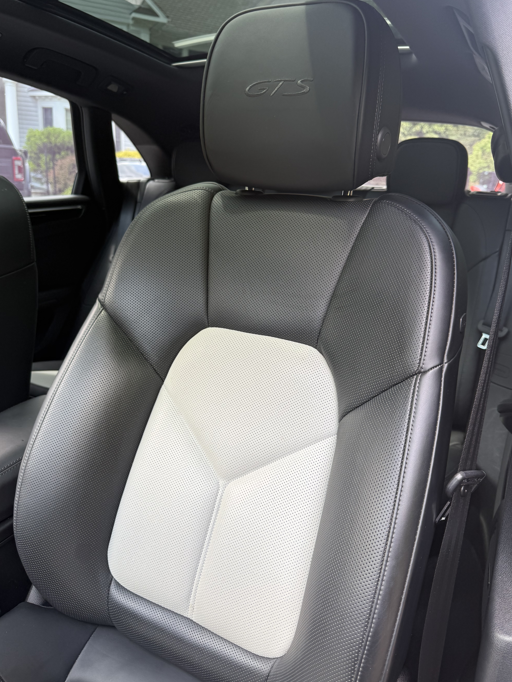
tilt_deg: -15.2
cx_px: 263
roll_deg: -4.2
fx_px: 513
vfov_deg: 67.3
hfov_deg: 53.1
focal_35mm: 26
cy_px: 330
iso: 50
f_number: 1.78
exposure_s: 1/121
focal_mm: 6.76
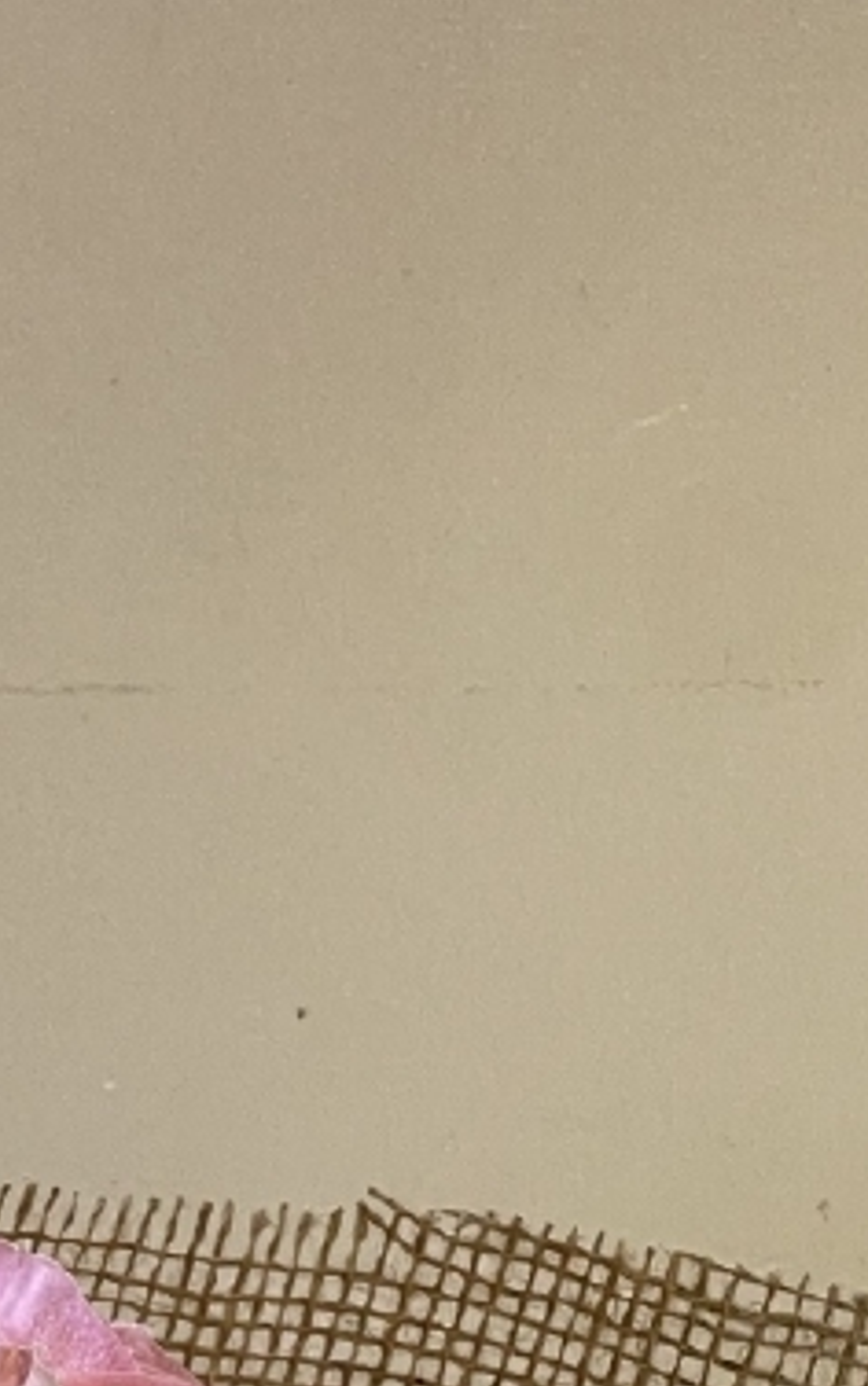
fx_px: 8166
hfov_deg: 6.0
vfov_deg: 9.5
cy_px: 1849
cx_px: -349
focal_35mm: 216
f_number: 2.2
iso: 125
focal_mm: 7.5
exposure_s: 1/100
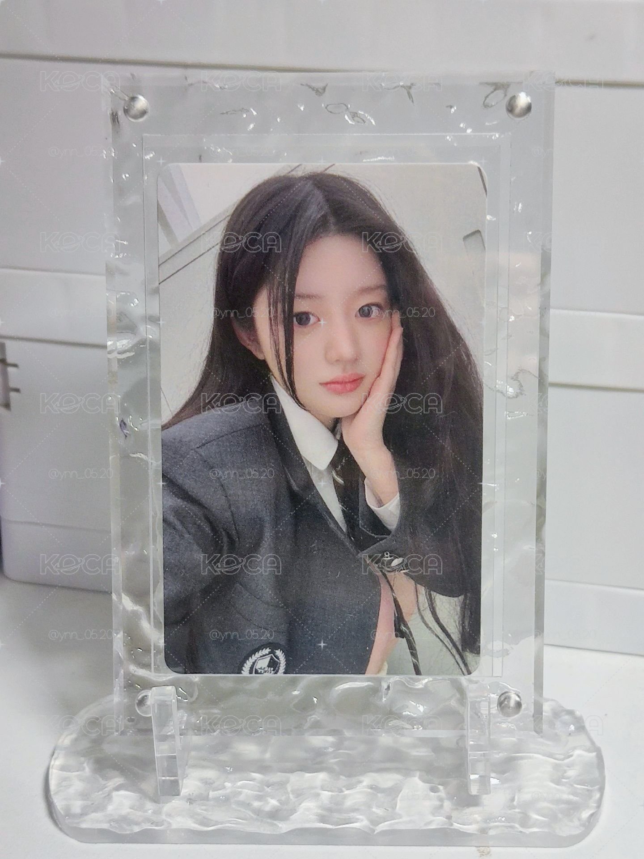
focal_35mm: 67
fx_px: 1662
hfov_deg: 21.9
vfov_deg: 29.0
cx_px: 322
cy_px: 430
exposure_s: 1/120
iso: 331
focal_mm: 4.75
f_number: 1.75
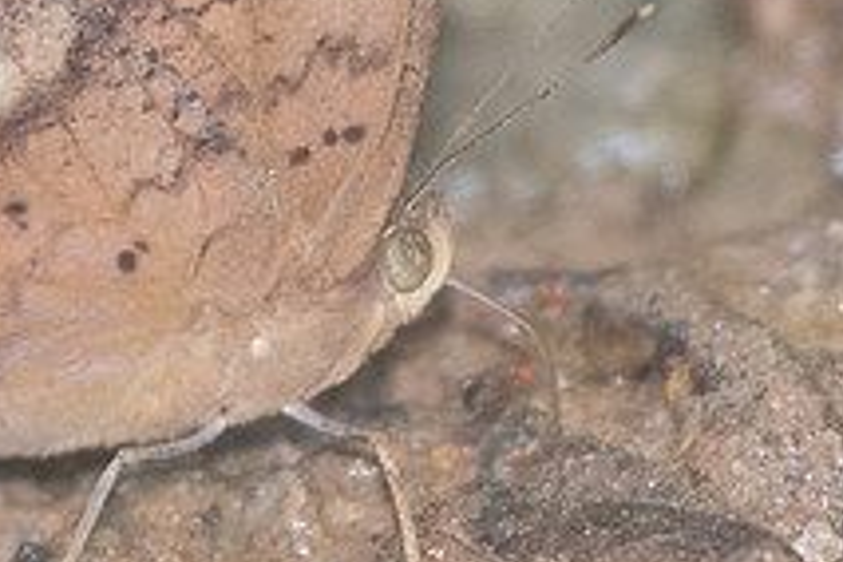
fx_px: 28870
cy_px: 148
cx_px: 493
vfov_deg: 1.1
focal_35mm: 1233
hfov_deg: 1.7
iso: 800
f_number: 3.2
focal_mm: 150
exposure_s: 1/250
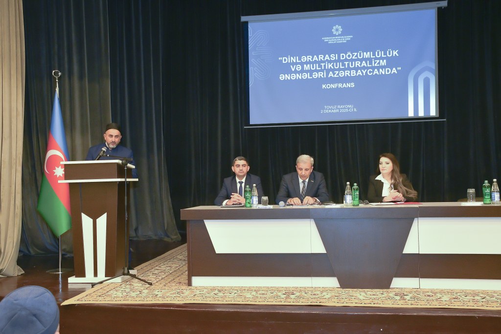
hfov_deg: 49.5
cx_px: 250
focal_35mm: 39
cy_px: 167
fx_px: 543
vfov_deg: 34.2
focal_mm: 26
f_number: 6.3
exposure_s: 1/50
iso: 1250
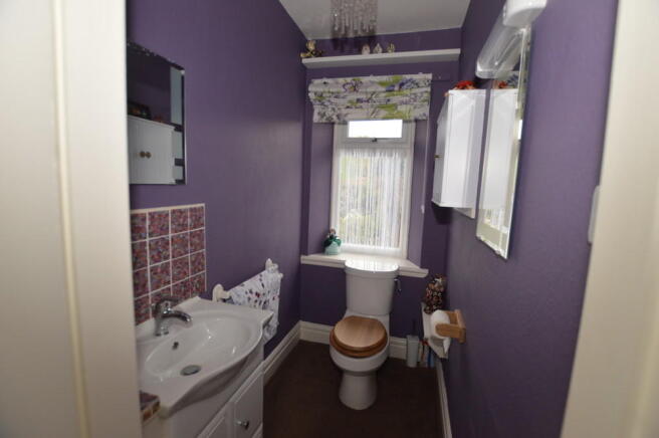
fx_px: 274
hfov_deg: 100.4
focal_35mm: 15
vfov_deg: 77.2
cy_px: 219
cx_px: 330
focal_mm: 10
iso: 400
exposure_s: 1/60
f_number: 3.5
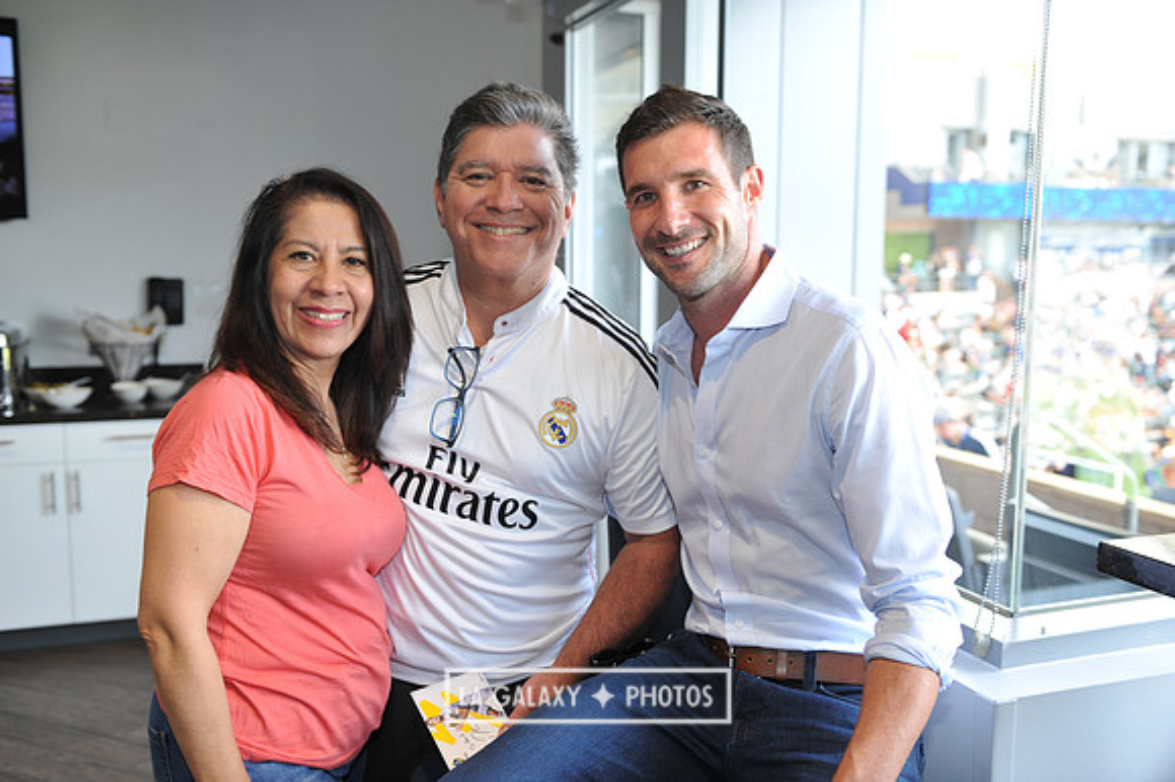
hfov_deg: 54.5
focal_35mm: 35
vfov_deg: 37.8
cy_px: 391
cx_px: 588
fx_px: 1142
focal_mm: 35
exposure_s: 1/80
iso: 250
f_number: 3.5
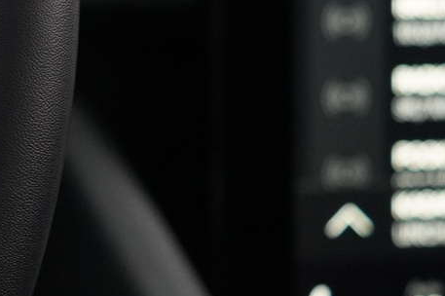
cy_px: 57
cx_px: -269
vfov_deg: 12.4
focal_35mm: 110
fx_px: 1359
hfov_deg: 16.5
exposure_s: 1/40
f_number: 3.5
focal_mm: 31
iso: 5000
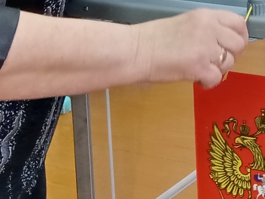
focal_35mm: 139
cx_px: 398
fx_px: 1064
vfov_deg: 10.0
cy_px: -182
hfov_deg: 13.4
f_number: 1.8
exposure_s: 1/25
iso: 192
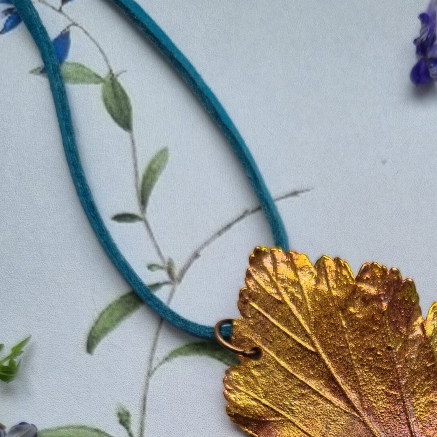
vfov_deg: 28.6
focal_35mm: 54
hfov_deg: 30.4
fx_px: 771
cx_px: 382
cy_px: 483
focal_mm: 5.4
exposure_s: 1/556
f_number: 1.8
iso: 50
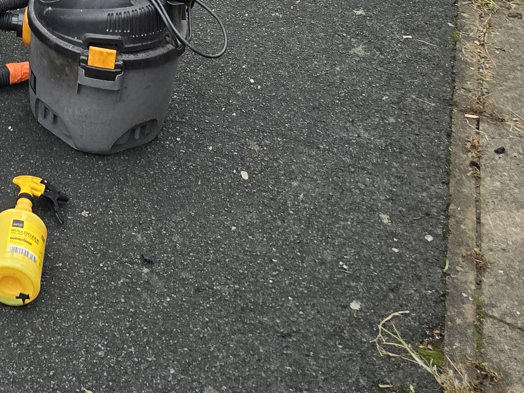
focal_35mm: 73
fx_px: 1105
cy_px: -170
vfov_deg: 18.3
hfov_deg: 23.6
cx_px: -155
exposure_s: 1/100
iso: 160
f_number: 1.7
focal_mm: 6.3
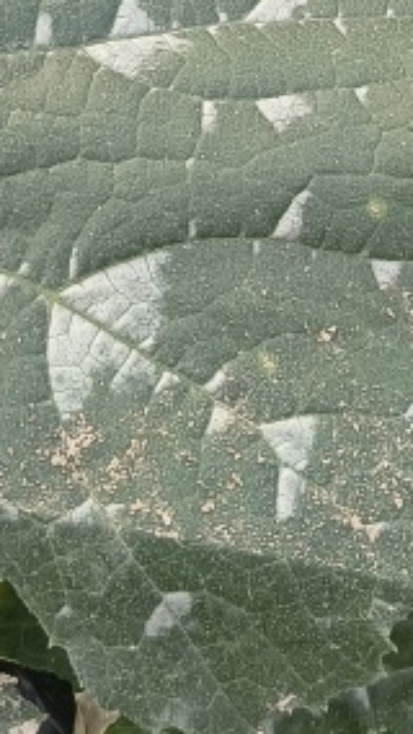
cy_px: -236
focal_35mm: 94
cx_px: 214
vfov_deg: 20.6
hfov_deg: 12.9
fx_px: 1828
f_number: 1.88
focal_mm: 5.59
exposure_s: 1/100
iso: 189
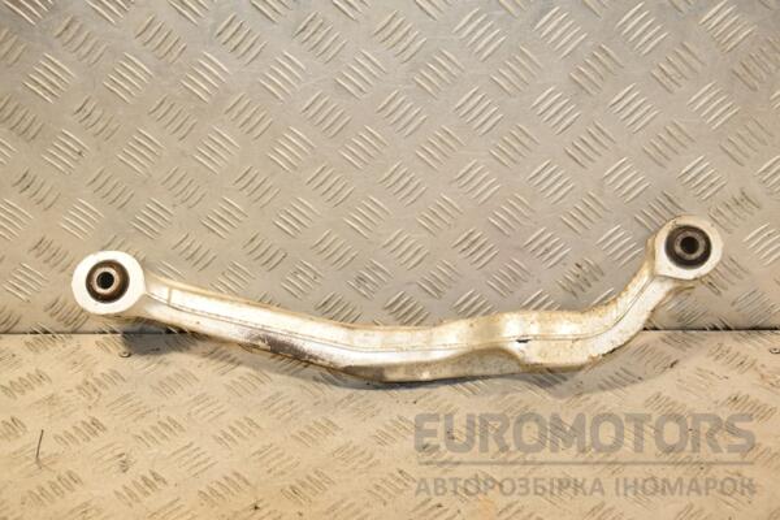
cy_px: 260
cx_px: 390
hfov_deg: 41.1
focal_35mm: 48
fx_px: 1040
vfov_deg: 28.1
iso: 800
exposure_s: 1/200
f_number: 7.1
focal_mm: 32
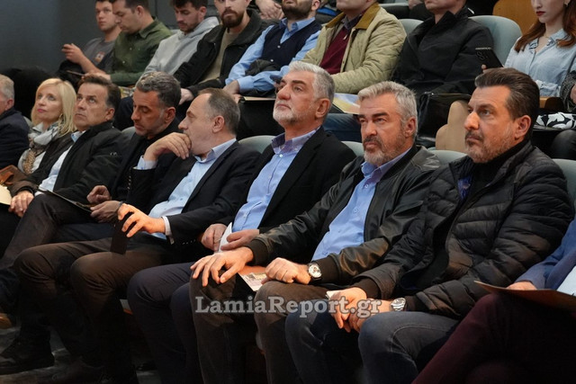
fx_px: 1200
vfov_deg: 18.2
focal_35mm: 75
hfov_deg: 27.0
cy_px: 192
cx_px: 288
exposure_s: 1/160
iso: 10000
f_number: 4
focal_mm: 50
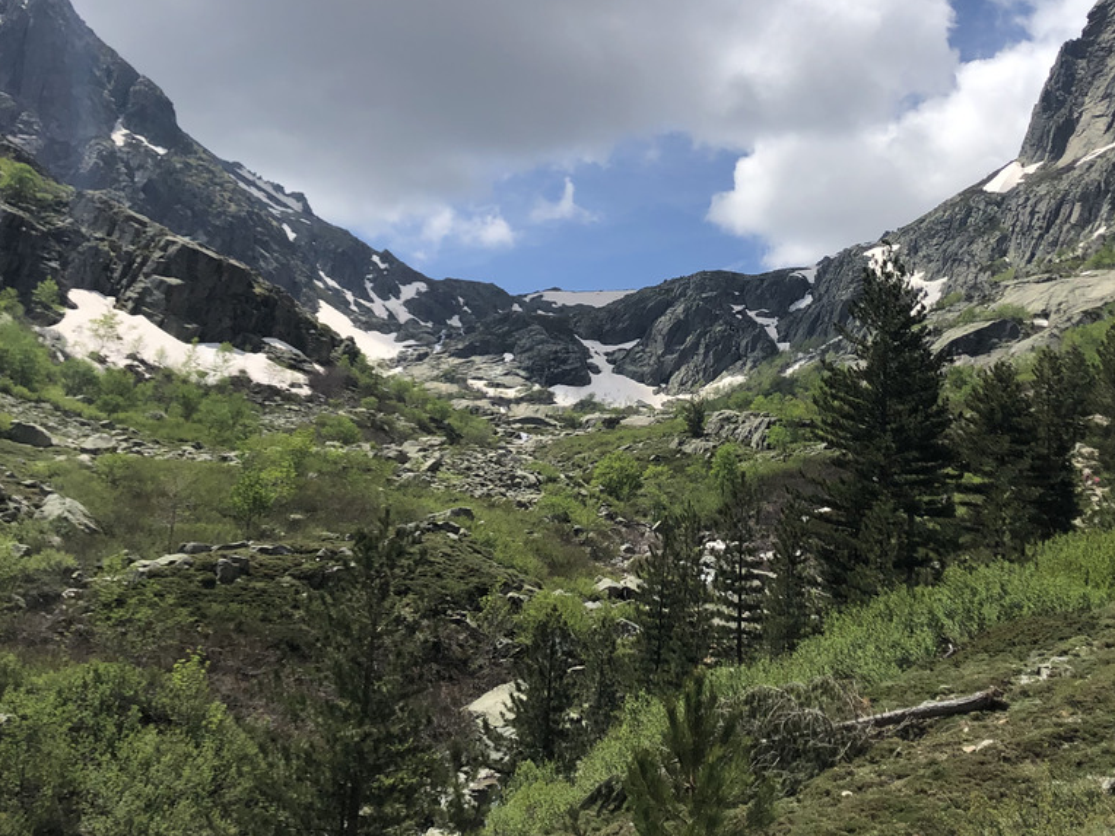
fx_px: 1417
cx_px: 649
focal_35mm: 44
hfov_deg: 42.8
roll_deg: -3.3
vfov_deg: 32.4
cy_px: 241
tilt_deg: +15.7
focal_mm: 4
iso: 25
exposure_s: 1/4367
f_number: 1.8
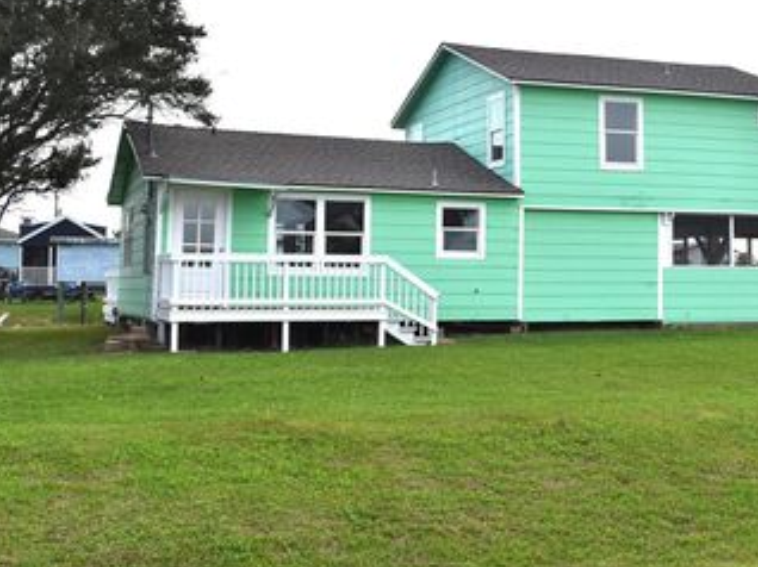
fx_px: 1291
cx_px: 567
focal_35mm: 59
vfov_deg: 24.7
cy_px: 210
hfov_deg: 32.1
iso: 200
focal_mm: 26
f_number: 10
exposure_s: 1/400
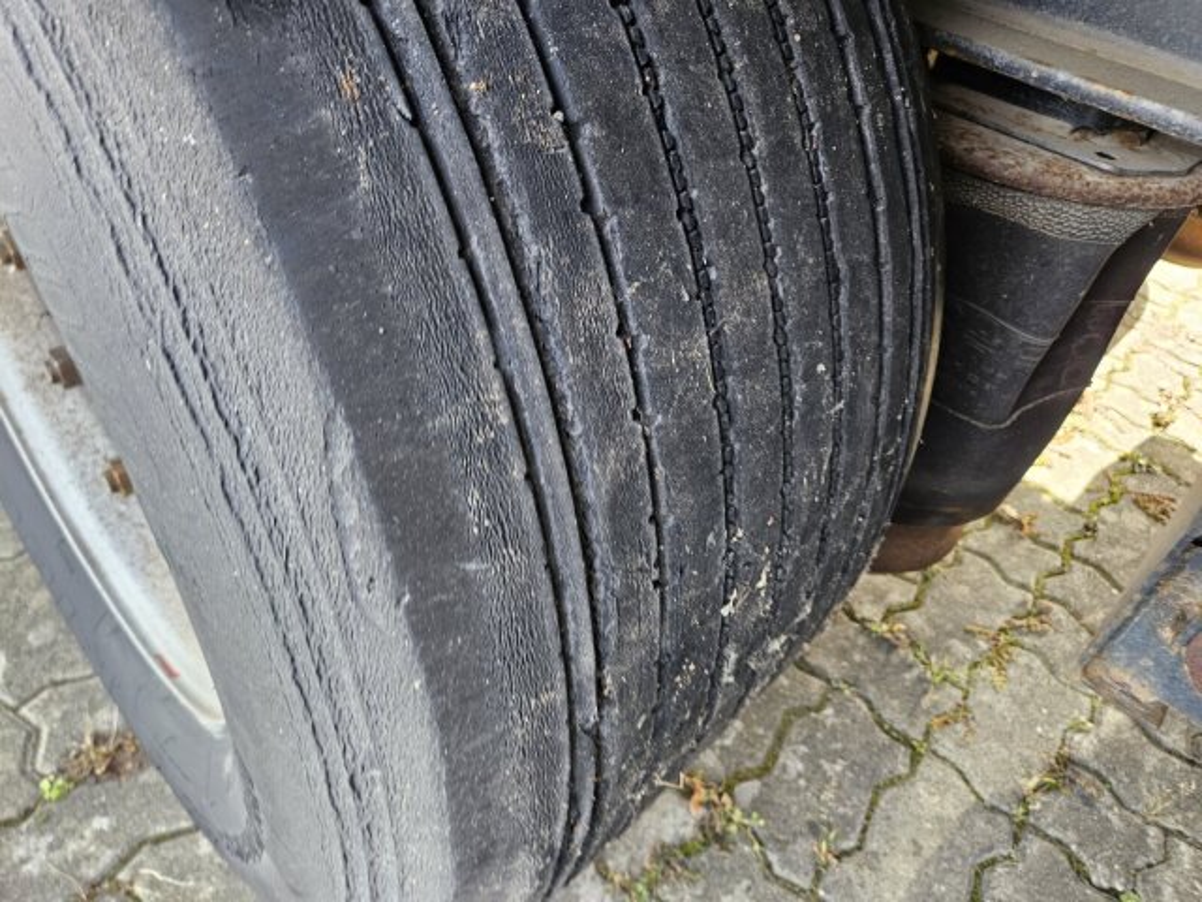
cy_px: 451
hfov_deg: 73.9
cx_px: 601
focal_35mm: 23
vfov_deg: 58.9
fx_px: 799
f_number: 1.8
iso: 125
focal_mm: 5.4
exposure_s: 1/100
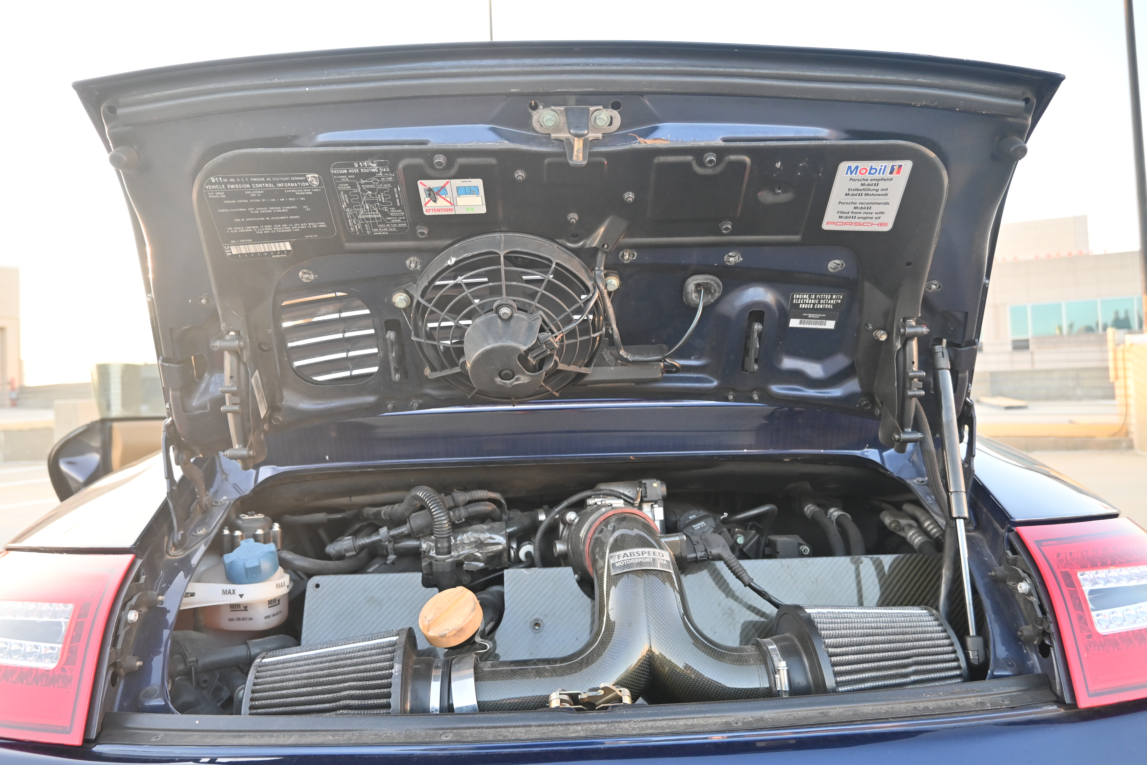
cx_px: 574
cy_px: 382
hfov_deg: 73.7
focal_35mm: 24
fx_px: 765
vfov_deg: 53.1
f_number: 3.5
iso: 500
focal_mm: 16
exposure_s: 1/125
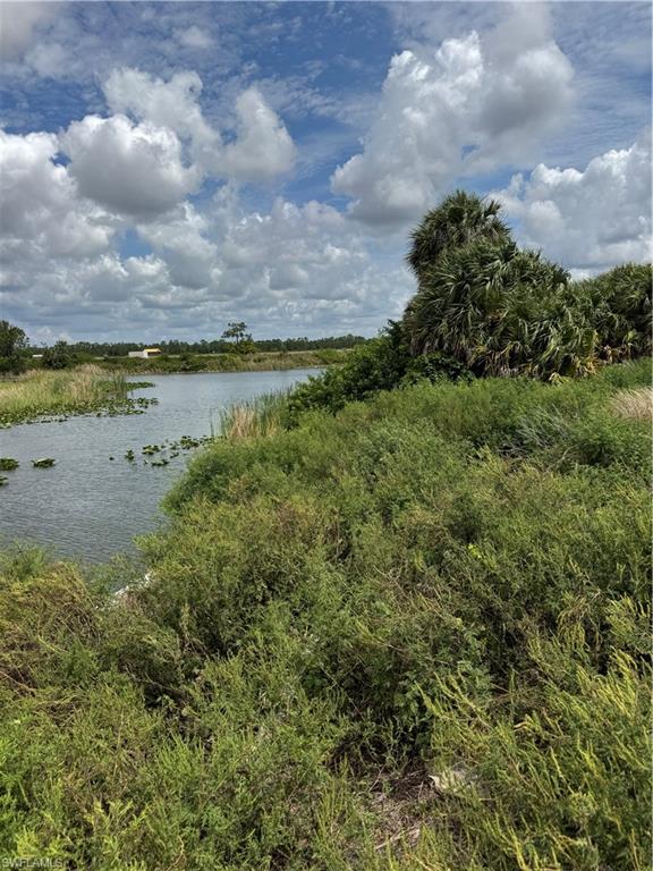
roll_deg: +1.7
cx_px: 326
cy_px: 436
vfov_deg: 71.6
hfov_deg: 56.8
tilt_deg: -9.3
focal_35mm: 24
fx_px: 604
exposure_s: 1/7937
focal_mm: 6.76
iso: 80
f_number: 1.78
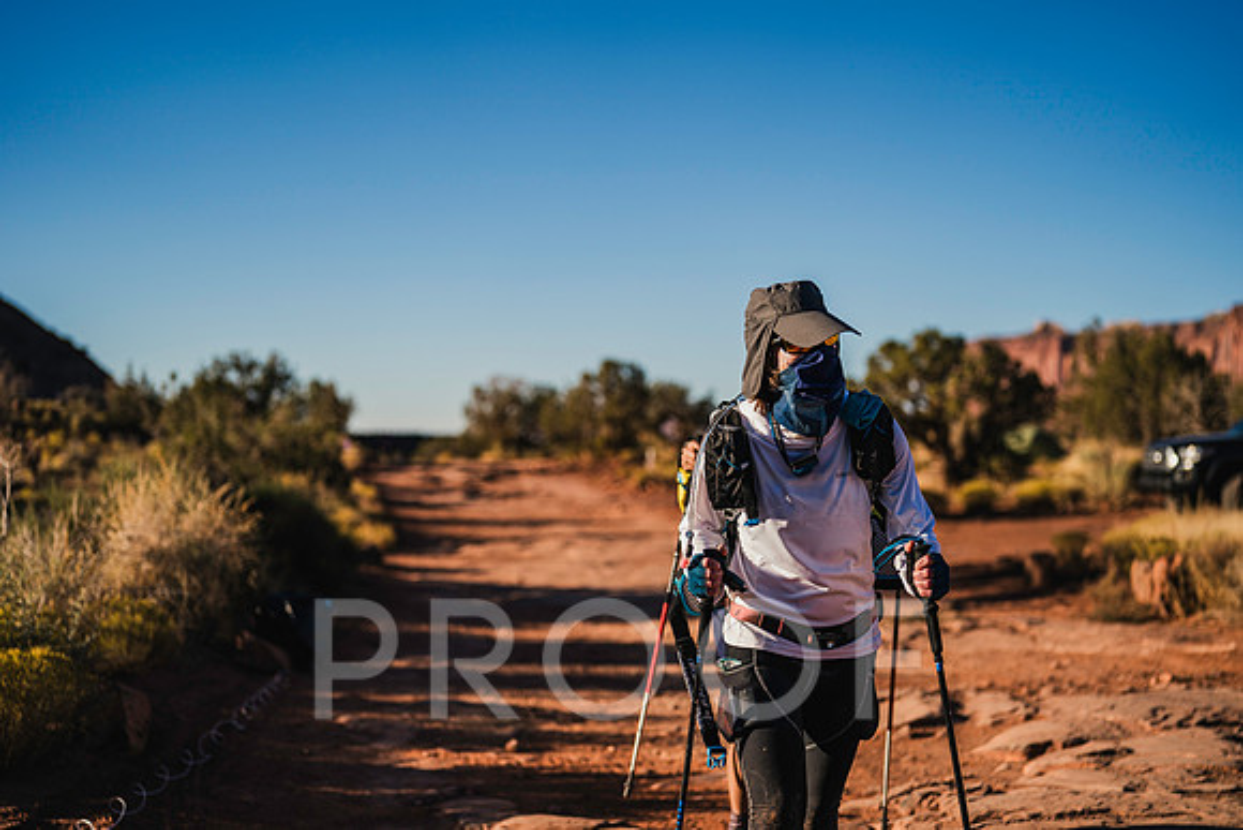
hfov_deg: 39.6
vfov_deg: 27.0
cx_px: 622
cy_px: 415
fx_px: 1727
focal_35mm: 50
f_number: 1.8
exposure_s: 1/5000
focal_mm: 50
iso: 100
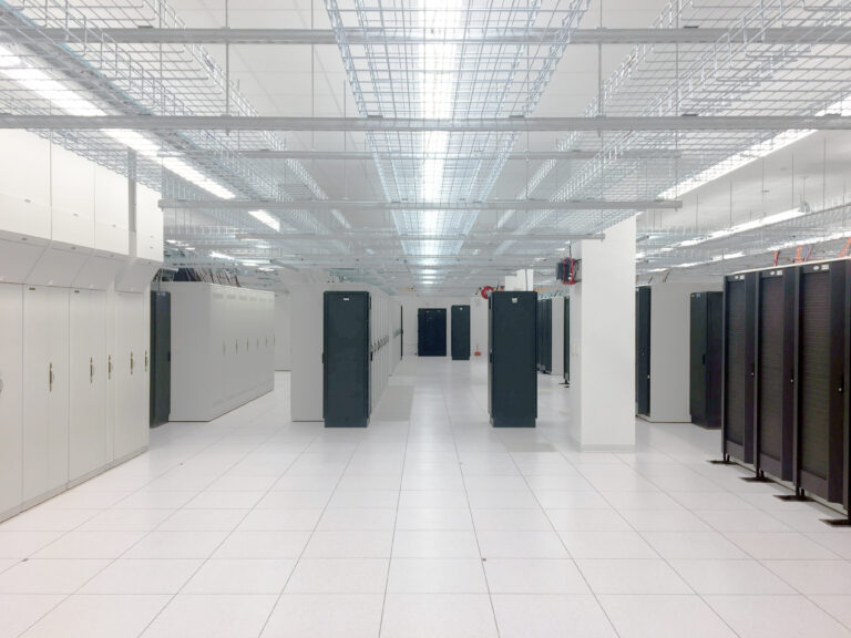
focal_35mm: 29
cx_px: 426
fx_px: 713
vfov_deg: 48.2
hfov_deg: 61.7
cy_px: 319
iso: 25
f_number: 2.2
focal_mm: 4.15
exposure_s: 1/60
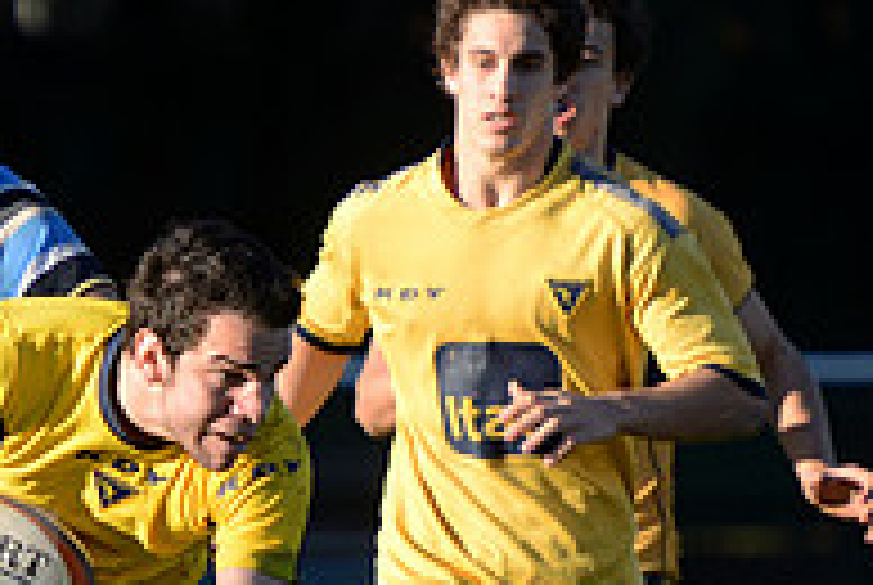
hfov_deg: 3.0
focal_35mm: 687
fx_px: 16685
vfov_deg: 2.0
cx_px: -315
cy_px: 646
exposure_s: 1/1000
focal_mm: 230
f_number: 4
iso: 500
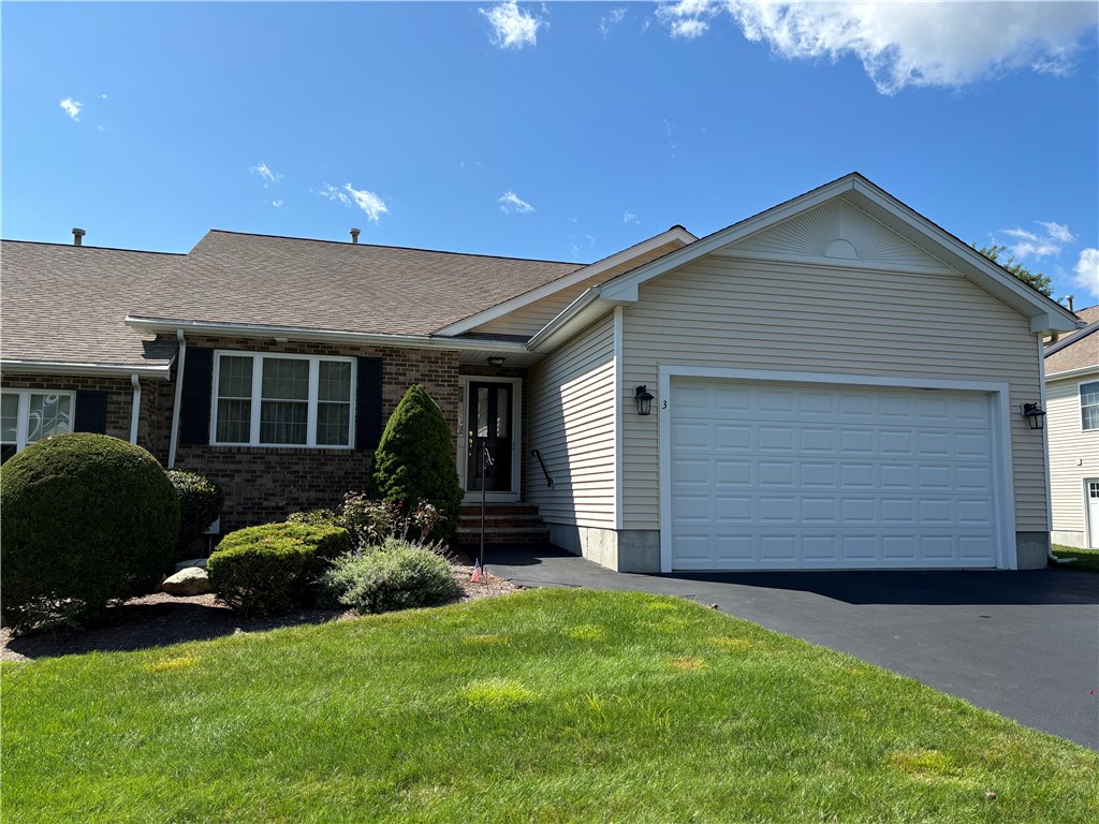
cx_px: 550
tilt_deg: +5.3
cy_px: 412
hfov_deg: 67.3
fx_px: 825
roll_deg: -0.1
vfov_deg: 53.1
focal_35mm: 26
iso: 50
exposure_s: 1/2398
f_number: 1.6
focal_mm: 5.96
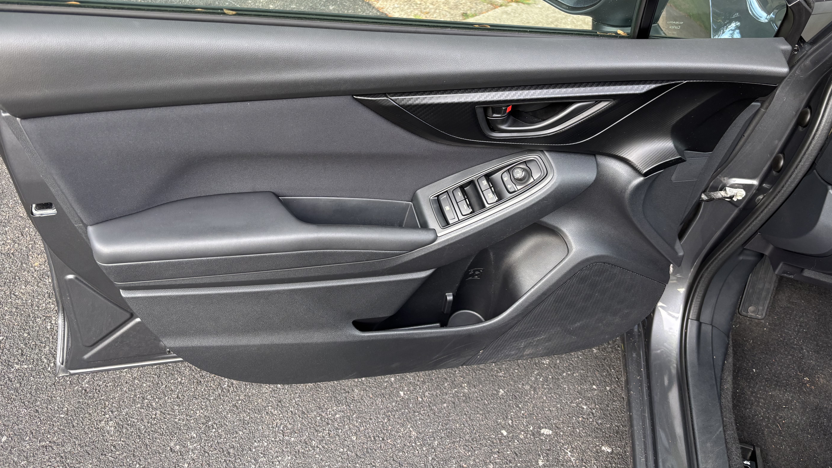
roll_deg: -4.1
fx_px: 640
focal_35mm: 29
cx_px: 424
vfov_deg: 39.7
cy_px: 155
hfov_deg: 66.1
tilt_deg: -39.2
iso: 100
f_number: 1.6
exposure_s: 1/121
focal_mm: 5.96
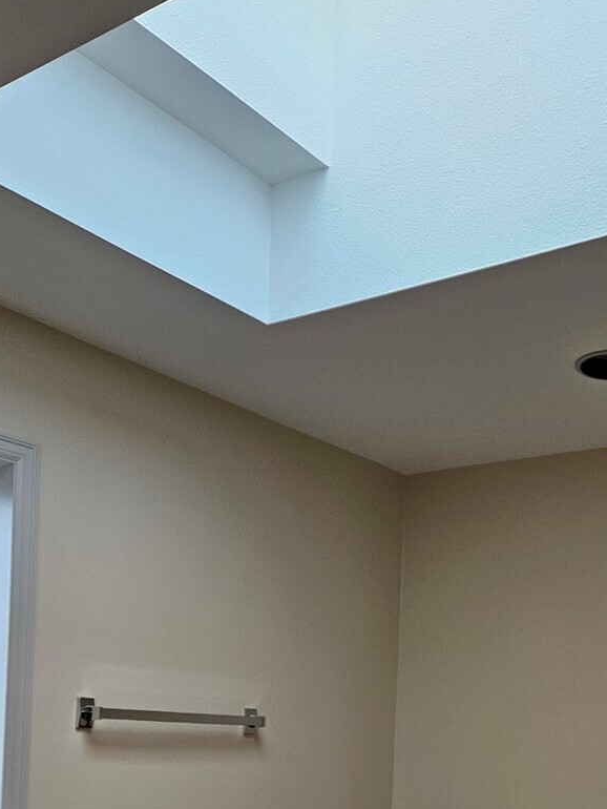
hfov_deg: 33.1
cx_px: 443
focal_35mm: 43
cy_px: 729
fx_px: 1005
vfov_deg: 40.5
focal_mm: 5.4
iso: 400
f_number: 1.8
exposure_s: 1/120
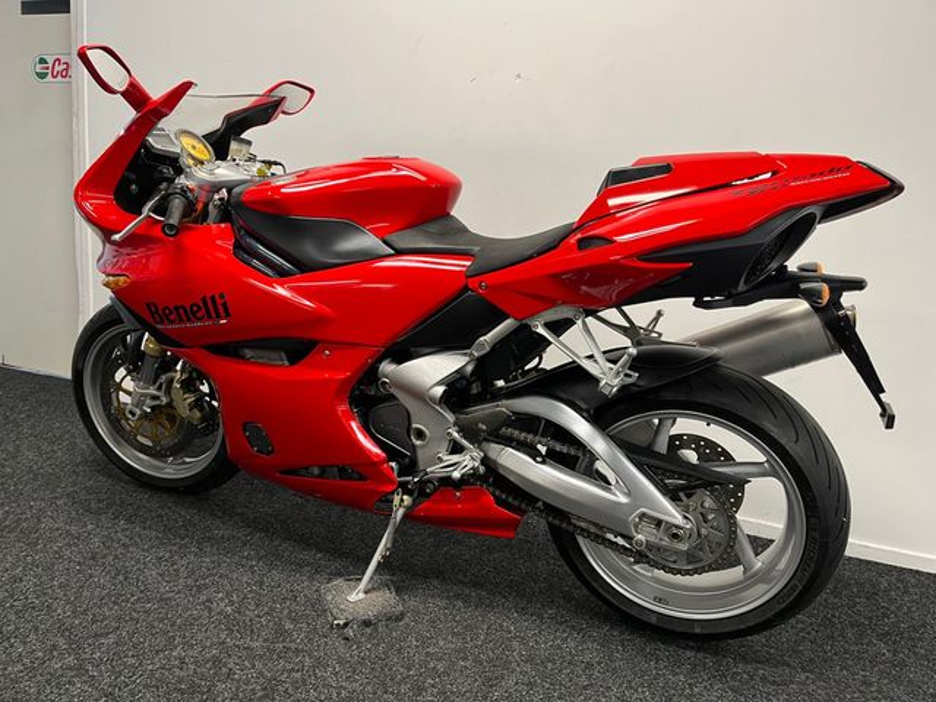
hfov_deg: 67.3
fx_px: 703
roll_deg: -4.8
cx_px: 468
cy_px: 351
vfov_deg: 53.1
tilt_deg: -11.3
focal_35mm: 26
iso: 125
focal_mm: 5.1
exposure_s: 1/50
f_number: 1.6
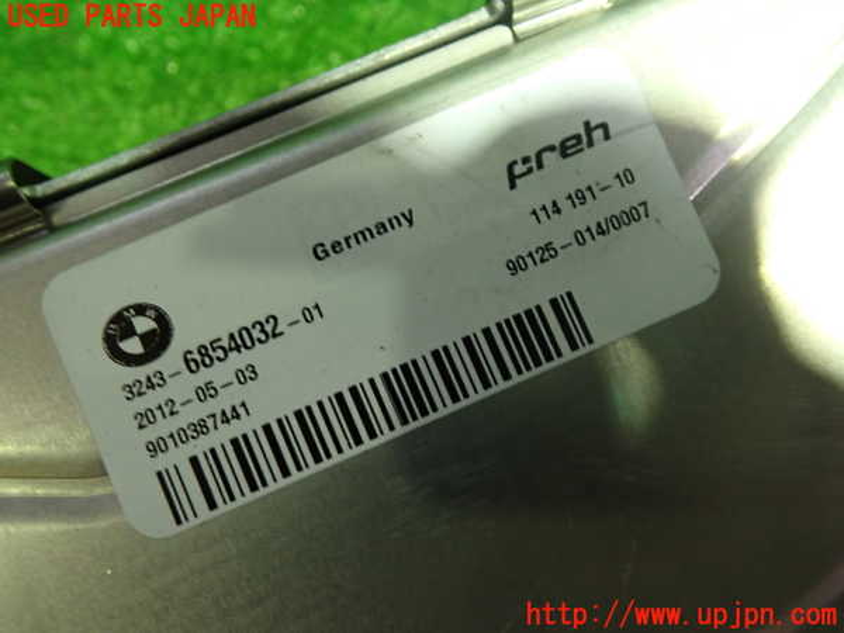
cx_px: 422
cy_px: 316
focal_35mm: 30
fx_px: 731
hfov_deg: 60.0
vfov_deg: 46.8
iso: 320
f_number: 2.3
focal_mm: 5.4
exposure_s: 1/30
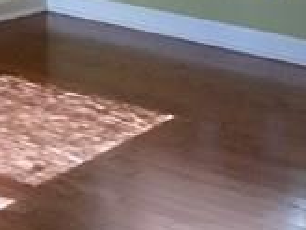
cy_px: -234
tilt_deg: -3.6
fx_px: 1592
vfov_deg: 7.9
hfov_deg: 10.9
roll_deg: +0.1
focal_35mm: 180
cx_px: -19
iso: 64
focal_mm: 4.15
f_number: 2.2
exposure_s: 1/15
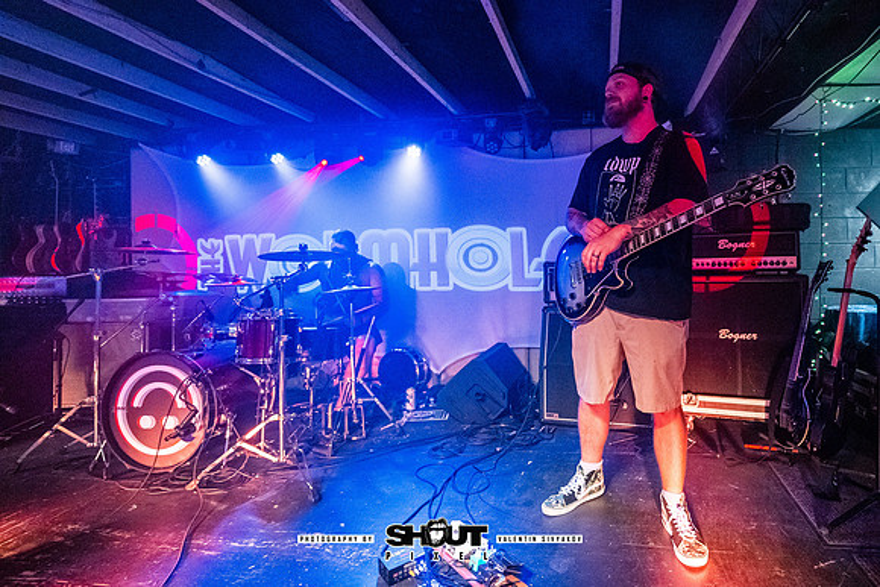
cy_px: 240
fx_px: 449
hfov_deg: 86.2
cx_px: 576
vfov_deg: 65.8
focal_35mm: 18
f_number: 2.8
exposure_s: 1/160
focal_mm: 14
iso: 4000
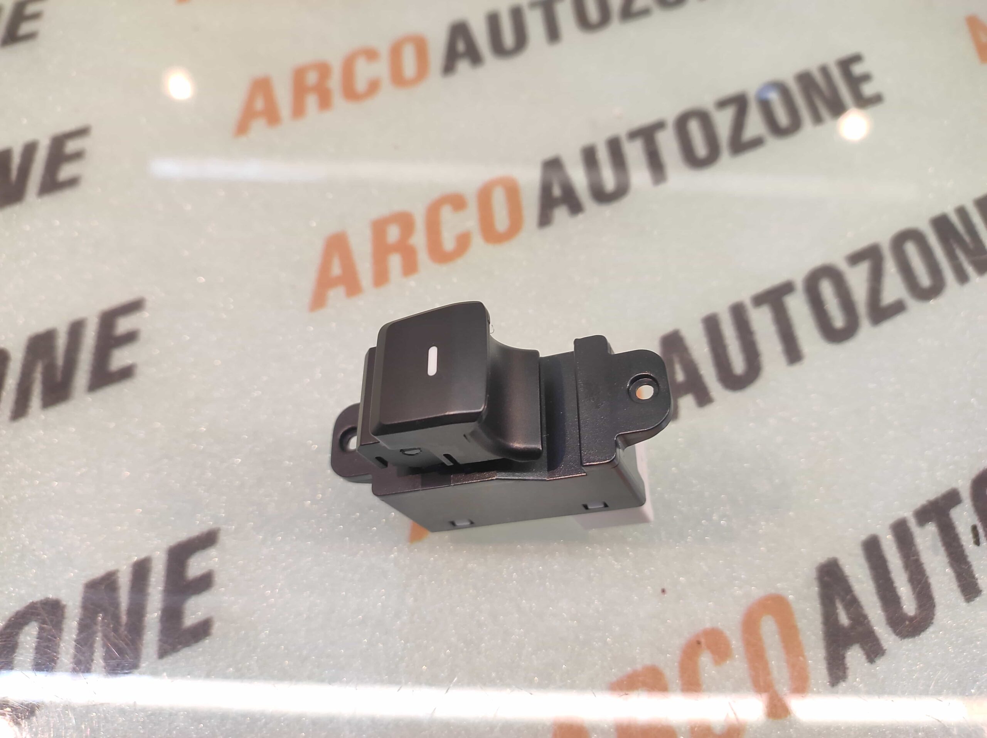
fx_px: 484
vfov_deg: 74.7
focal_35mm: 17
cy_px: 369
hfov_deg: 91.1
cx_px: 494
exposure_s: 1/33
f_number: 1.79
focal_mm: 4.74
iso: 194
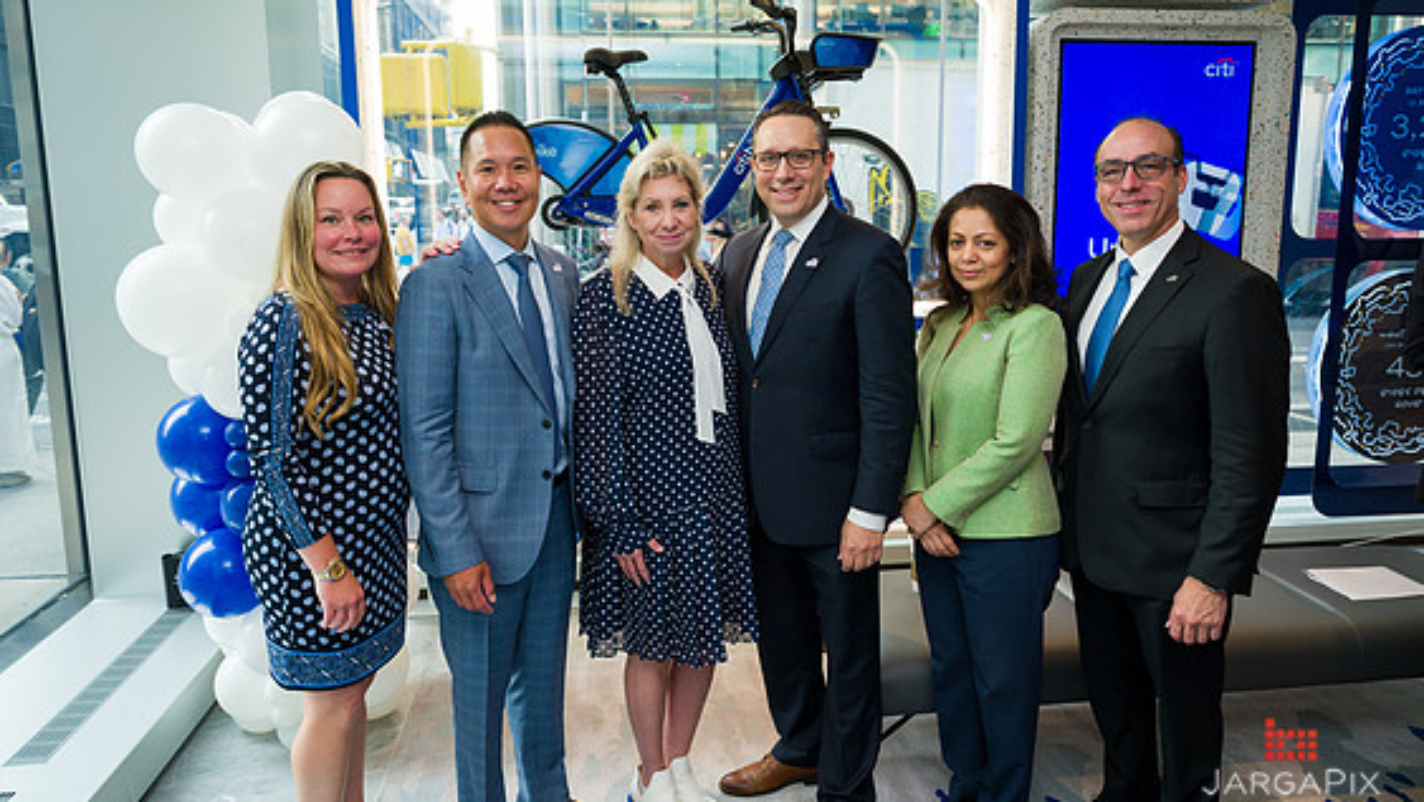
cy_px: 362
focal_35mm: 26
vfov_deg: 44.4
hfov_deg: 71.9
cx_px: 711
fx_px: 982
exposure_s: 1/200
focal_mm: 24
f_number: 3.5
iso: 400
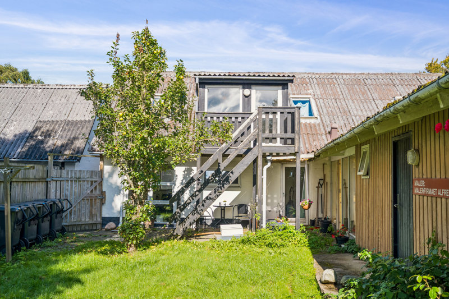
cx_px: 224
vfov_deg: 37.8
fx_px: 436
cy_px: 150
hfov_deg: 54.4
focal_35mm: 35
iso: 100
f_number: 5
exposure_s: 1/200
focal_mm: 35
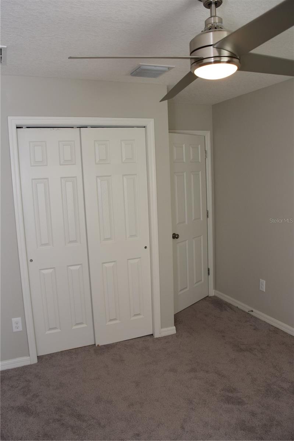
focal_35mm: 27
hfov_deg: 47.9
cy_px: 220
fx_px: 331
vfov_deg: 67.4
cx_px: 147
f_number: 5.6
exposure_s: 1/125
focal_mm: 18
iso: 560
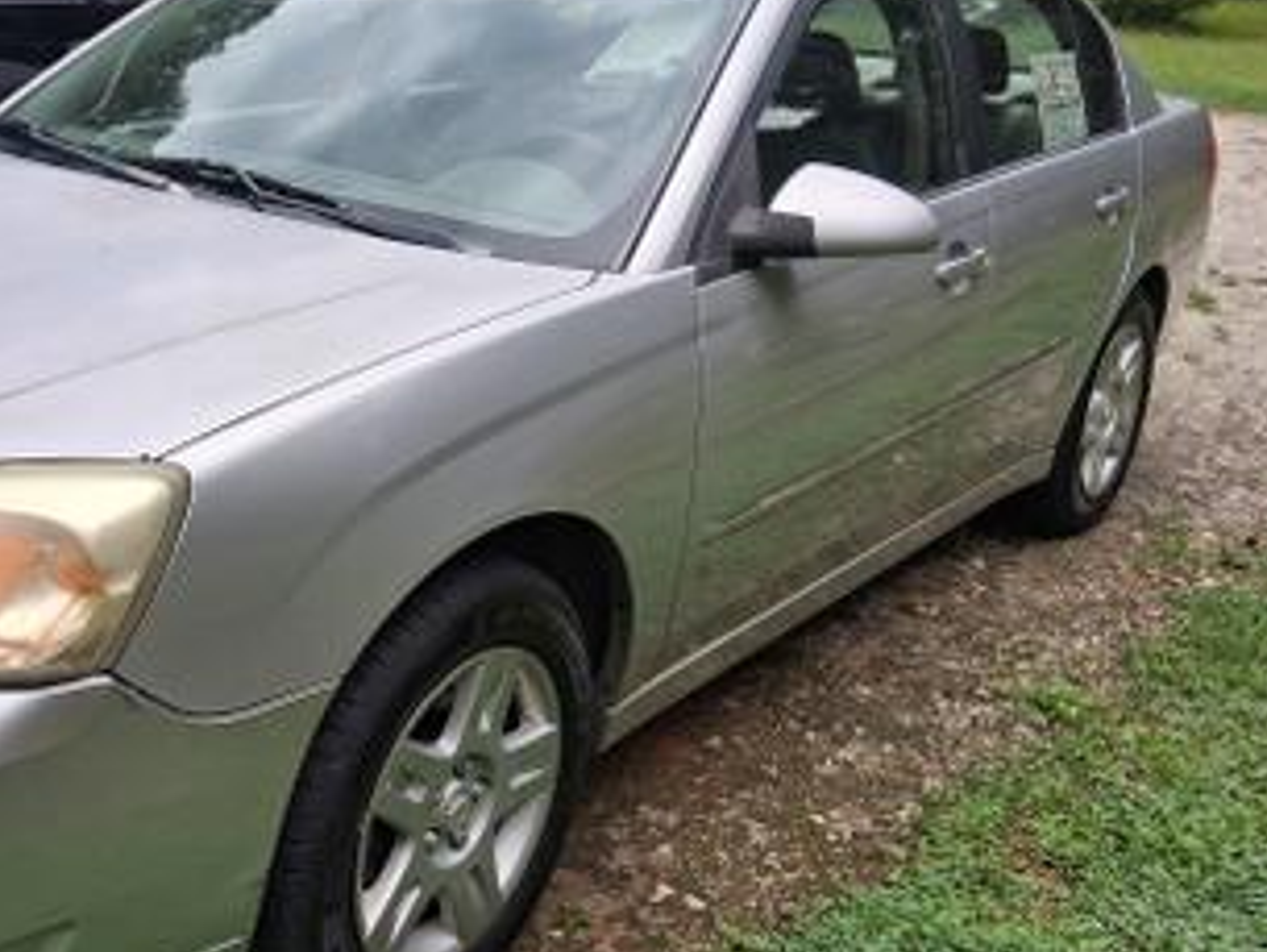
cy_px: 391
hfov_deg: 42.4
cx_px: 307
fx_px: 1574
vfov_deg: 33.5
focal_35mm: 43
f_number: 1.8
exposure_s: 1/161
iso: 25
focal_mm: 3.98
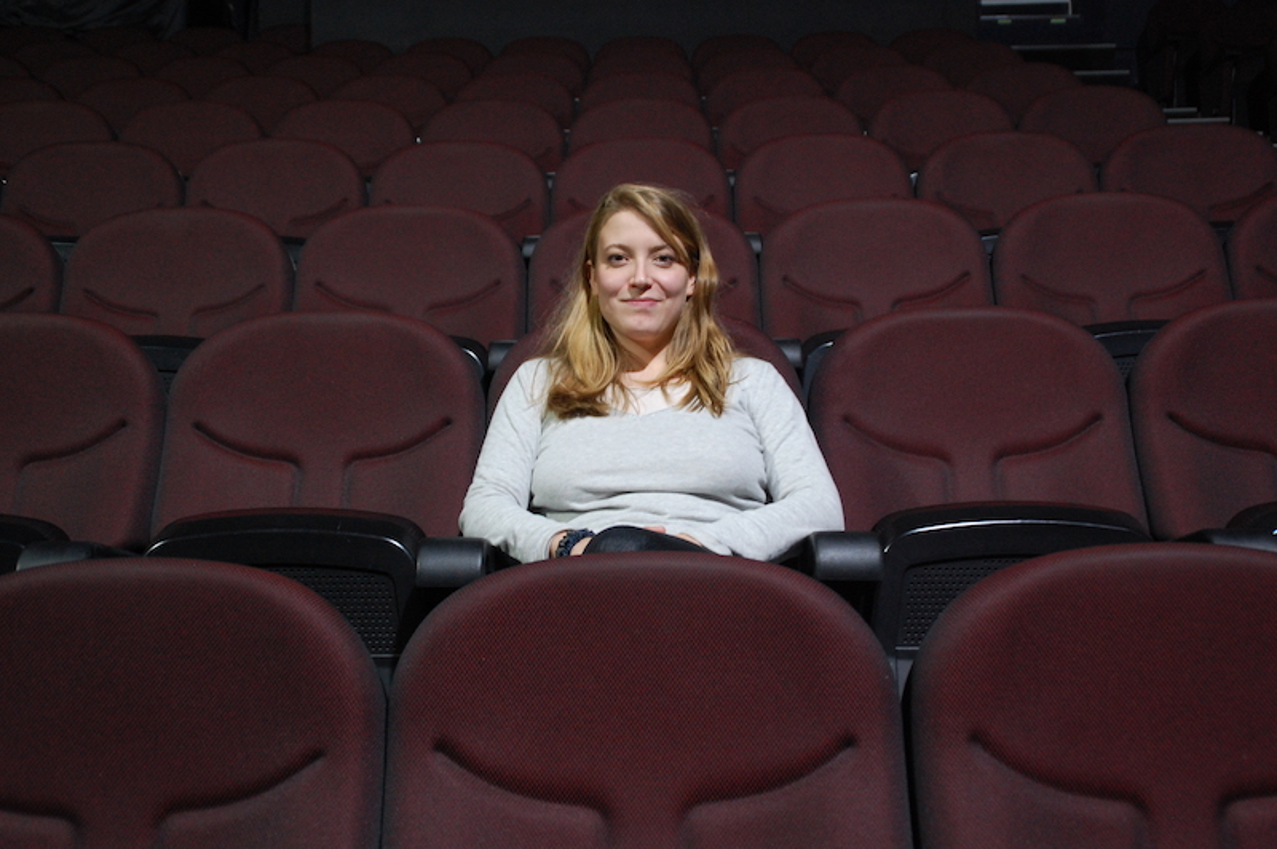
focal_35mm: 42
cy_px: 424
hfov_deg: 46.4
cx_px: 638
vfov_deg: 31.8
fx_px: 1489
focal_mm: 28
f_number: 4
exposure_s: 1/13
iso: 800
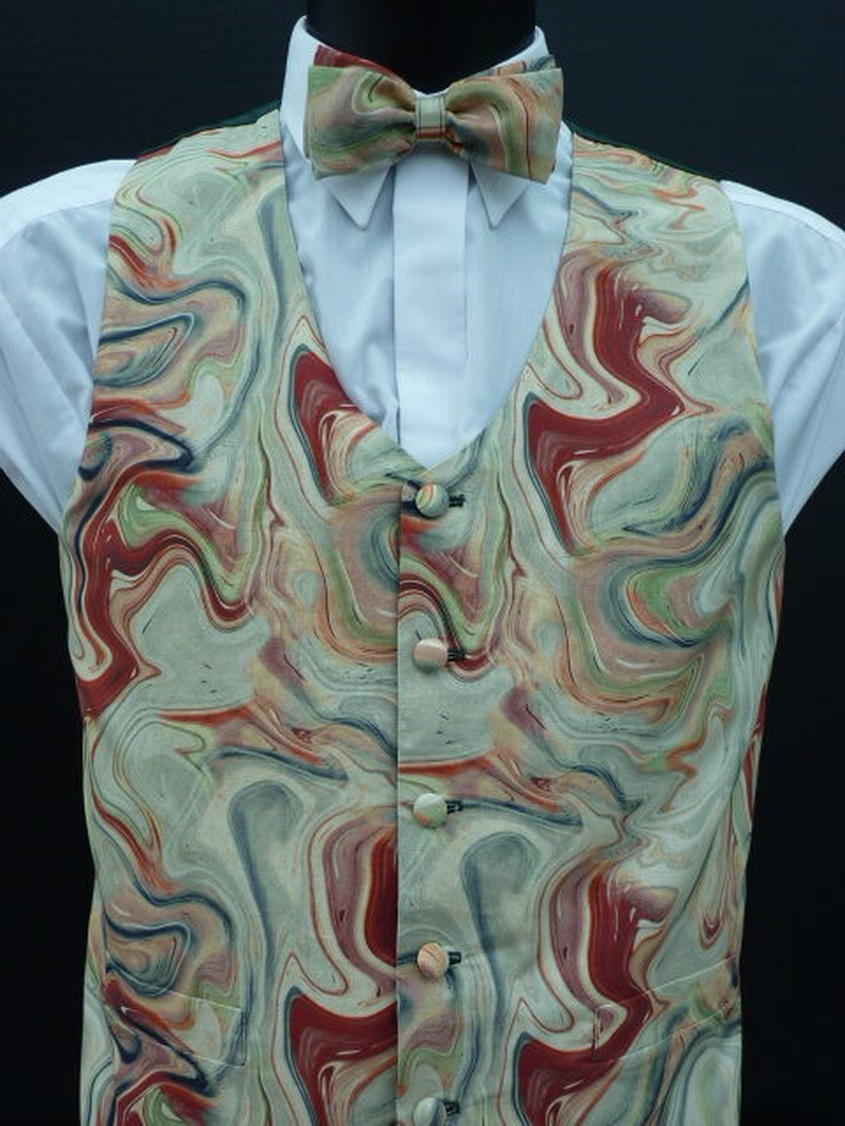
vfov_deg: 44.8
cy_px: 563
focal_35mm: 42
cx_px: 422
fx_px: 1367
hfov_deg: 34.3
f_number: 3
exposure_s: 1/125
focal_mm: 7.4
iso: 80
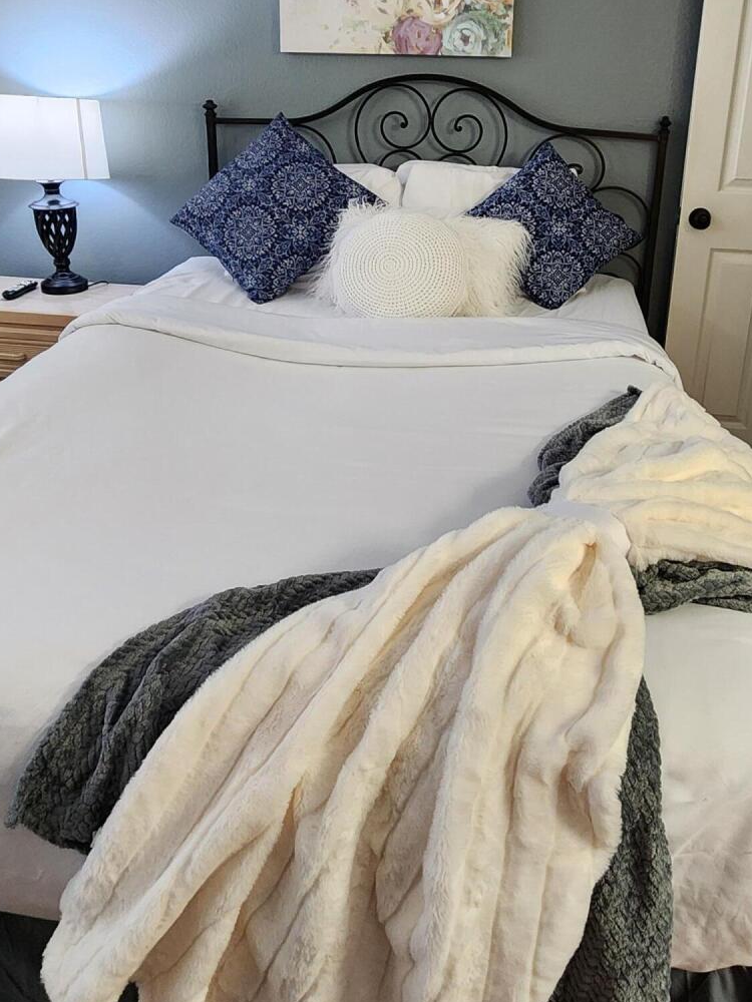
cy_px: 343
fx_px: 753
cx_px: 431
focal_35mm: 26
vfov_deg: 65.7
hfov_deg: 52.9
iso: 320
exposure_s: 1/40
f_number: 2.2
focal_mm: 2.2
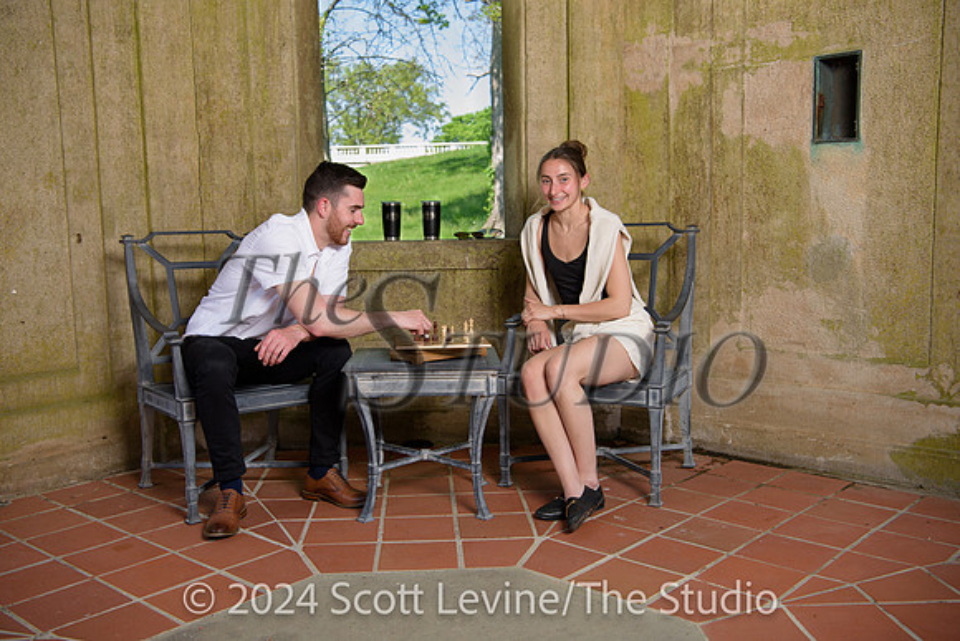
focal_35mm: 35
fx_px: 934
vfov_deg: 37.9
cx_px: 480
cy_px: 320
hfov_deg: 54.4
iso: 125
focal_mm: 35
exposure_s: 1/160
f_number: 4.5
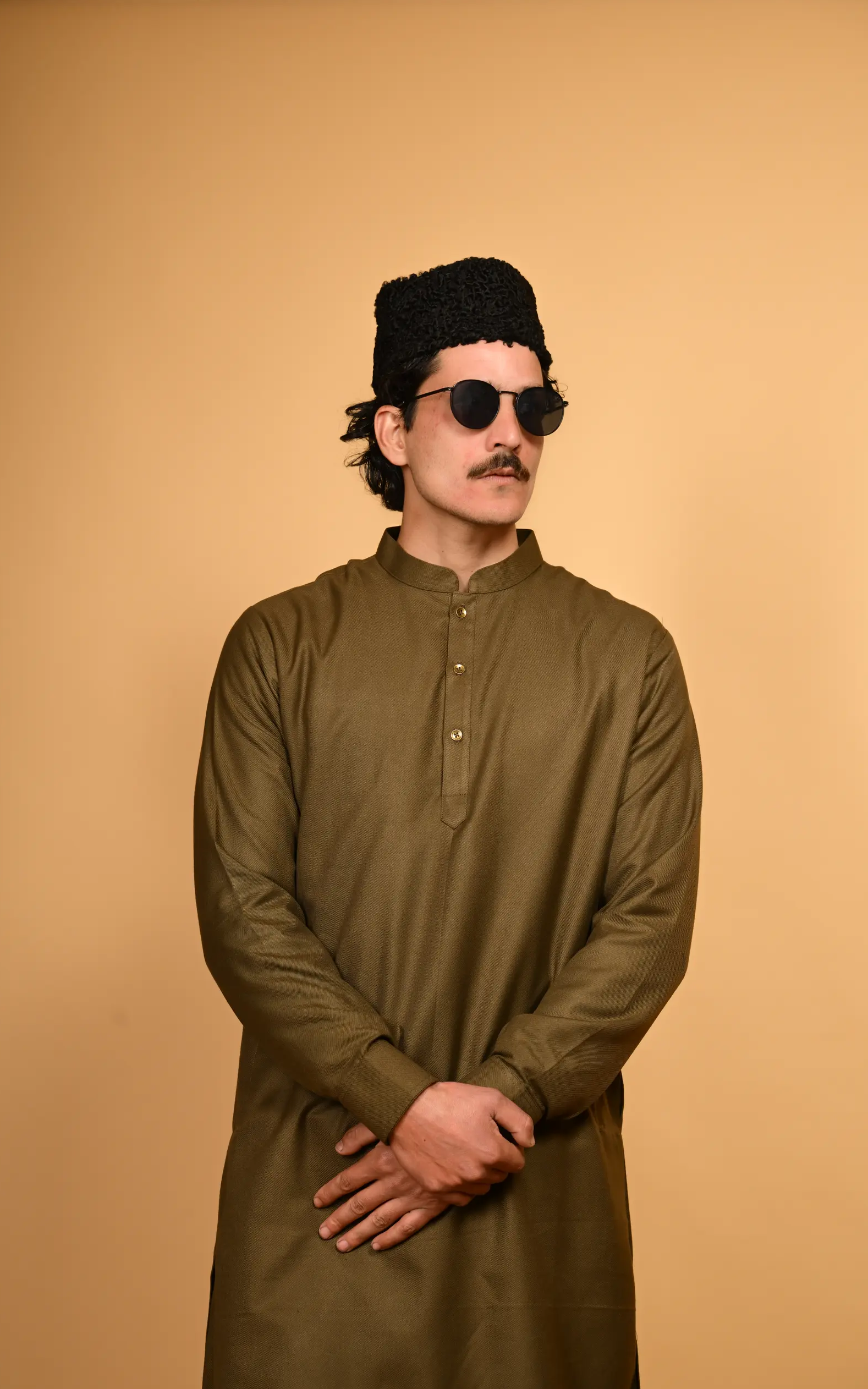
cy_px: 695
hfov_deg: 18.6
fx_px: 2650
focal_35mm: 70
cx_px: 407
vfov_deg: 29.4
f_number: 6.3
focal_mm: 68
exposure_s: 1/200
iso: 160
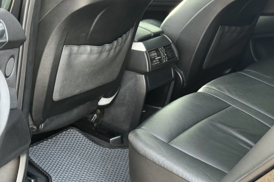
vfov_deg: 17.7
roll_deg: -1.0
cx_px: 103
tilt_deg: -15.9
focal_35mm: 77
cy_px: 62
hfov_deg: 26.2
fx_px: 586
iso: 100
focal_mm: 6.76
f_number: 1.78
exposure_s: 1/72
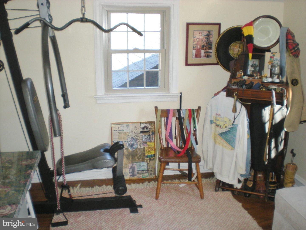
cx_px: 153
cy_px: 115
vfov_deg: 37.7
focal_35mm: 38
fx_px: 336
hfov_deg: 49.0
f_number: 3.1
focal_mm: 6.3
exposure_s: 1/30
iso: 107
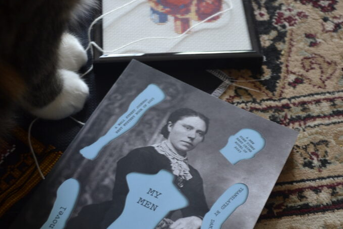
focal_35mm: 59
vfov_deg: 22.9
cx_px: 173
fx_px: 562
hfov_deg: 33.9
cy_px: 140
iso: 400
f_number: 4.2
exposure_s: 1/4
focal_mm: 26
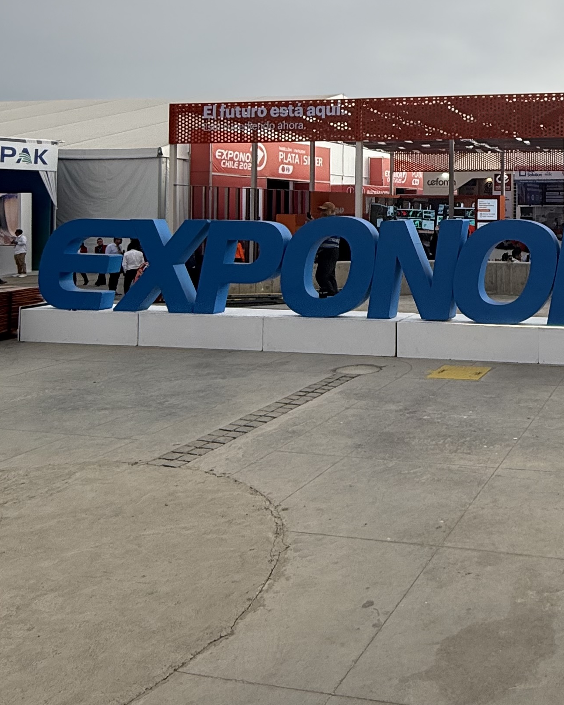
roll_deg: +0.5
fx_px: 710
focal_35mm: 34
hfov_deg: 38.7
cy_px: 200
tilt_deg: +2.7
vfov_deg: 51.2
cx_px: 556
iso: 50
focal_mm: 2.22
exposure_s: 1/2024
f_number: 2.2
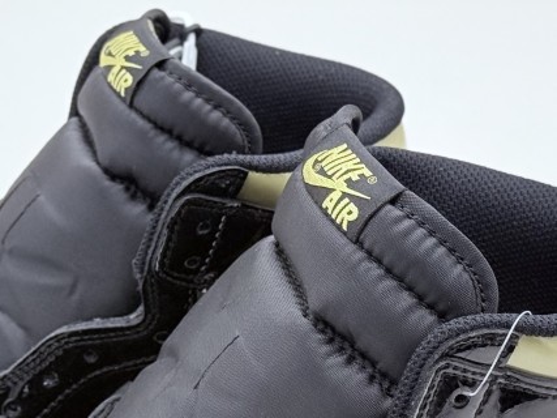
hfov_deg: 39.7
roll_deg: -0.6
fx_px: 772
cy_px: 209
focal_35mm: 48
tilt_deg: -26.4
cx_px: 278
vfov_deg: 30.3
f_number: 1.78
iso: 64
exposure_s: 1/499
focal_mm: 6.76
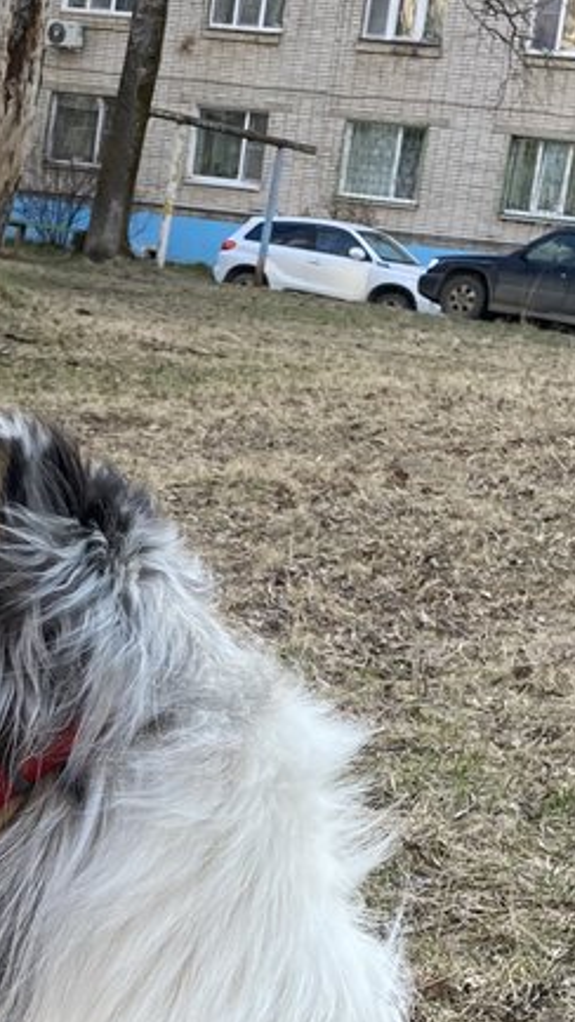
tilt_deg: -14.7
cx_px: 90
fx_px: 2440
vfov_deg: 23.2
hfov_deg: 13.4
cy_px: 857
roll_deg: -6.8
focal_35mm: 90
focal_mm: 3.99
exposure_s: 1/308
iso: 20
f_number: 1.8
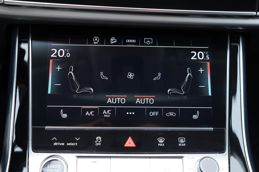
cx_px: 130
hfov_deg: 53.1
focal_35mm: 36
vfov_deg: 36.9
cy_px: 86
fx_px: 259
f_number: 2.8
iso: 320
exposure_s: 1/40
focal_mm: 24
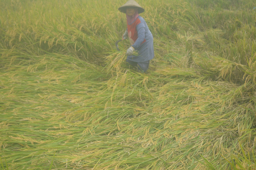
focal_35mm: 60
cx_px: 128
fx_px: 426
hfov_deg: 33.4
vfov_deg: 22.6
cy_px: 85
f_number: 5.3
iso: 400
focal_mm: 40
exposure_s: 1/1000
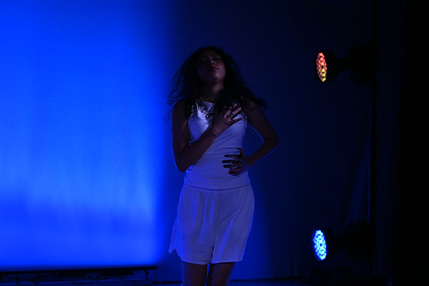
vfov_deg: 13.0
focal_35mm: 105
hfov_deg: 19.5
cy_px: 143
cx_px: 214
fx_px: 1250
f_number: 2.8
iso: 160
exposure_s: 1/500
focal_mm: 70
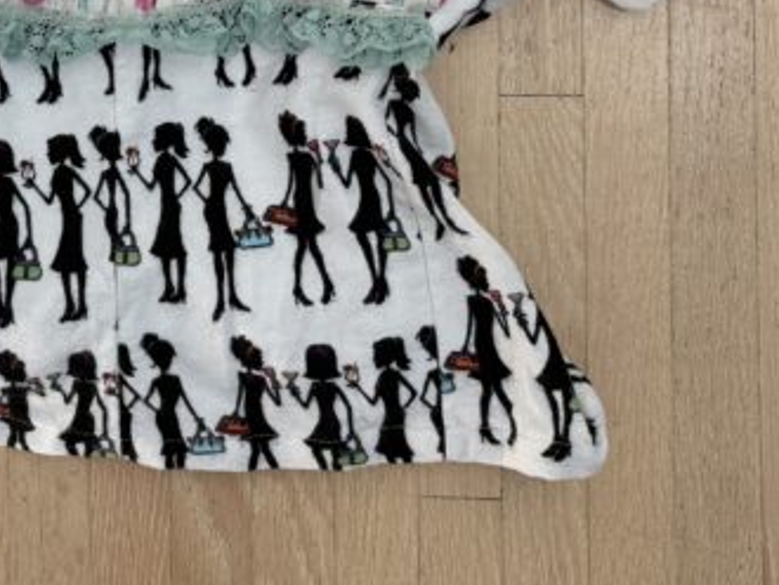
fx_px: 1419
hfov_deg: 29.9
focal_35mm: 63
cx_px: 149
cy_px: -57
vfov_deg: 22.1
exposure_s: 1/120
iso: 64
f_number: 1.6
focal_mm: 5.96
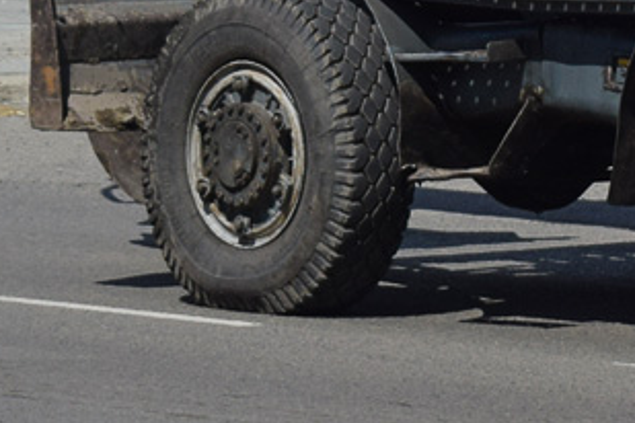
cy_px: -331
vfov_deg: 4.3
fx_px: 5643
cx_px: 709
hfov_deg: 6.4
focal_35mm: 320
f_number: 7.1
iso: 200
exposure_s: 1/1250
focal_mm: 55
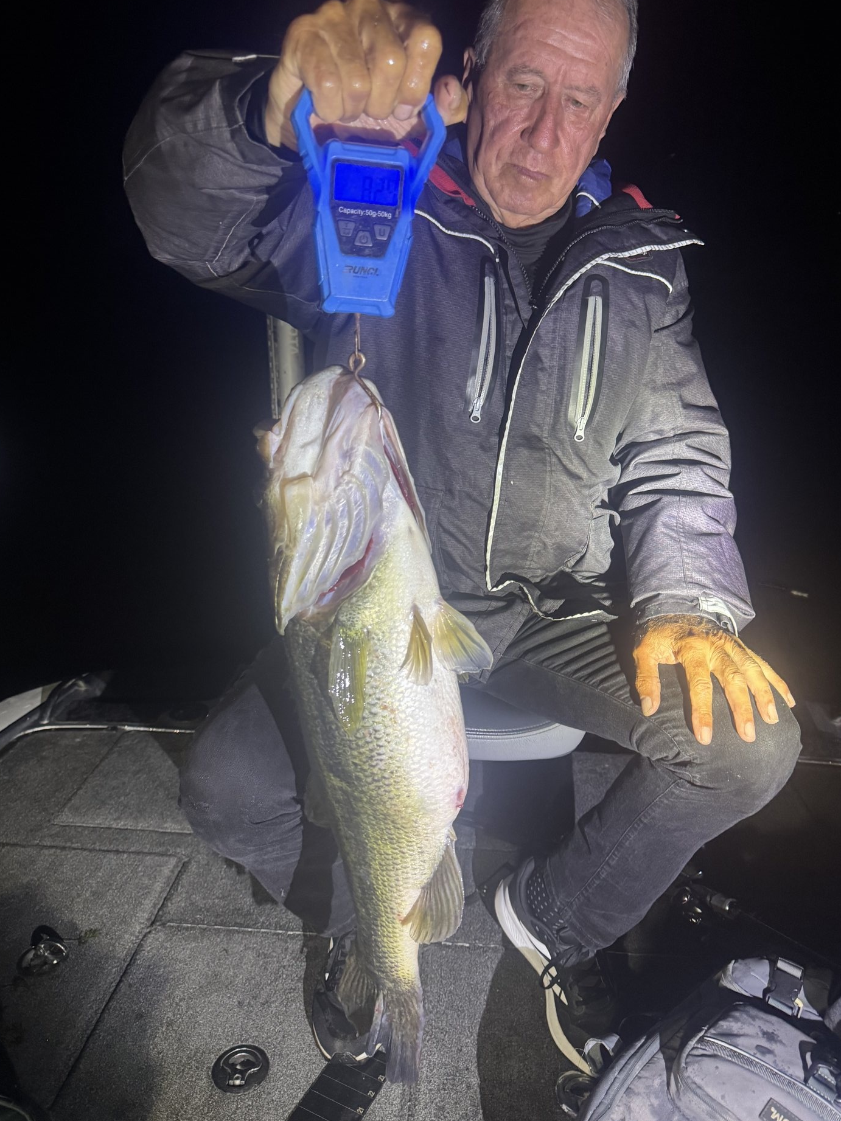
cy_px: 546
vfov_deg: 69.4
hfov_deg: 54.9
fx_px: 810
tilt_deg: -20.5
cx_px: 410
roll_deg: -1.1
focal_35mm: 25
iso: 400
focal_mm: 6.76
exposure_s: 1/52
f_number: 1.78
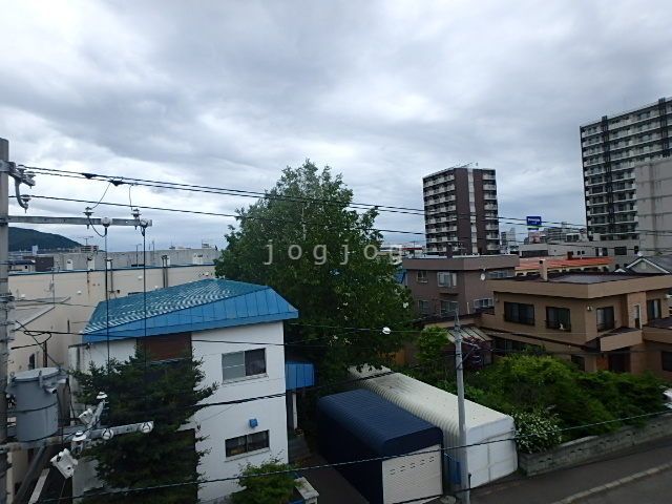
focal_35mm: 21
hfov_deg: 79.0
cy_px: 252
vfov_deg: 63.4
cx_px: 336
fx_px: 408
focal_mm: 3.7
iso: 125
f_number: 3.5
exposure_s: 1/800
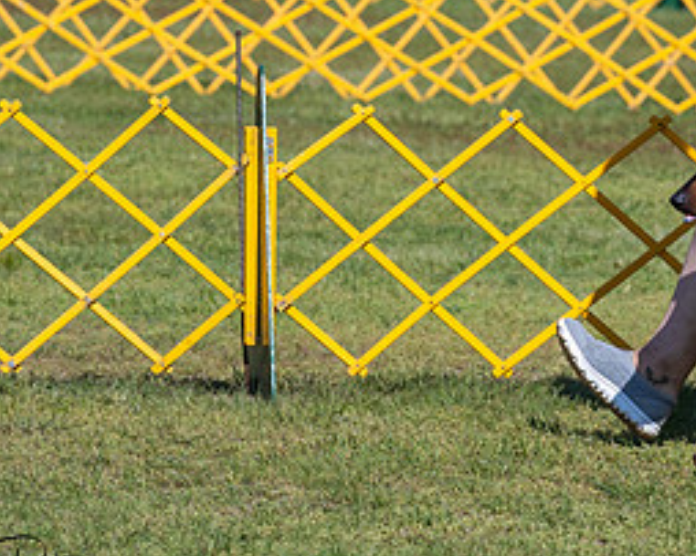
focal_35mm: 434
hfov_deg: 4.5
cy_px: 25
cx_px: 681
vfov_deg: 3.6
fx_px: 8936
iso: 320
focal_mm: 174
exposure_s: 1/2000
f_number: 6.3
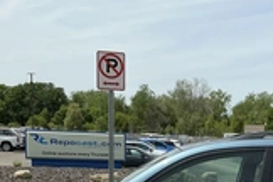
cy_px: 236
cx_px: 229
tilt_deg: -10.3
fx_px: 546
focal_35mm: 72
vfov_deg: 17.7
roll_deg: -2.6
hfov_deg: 27.4
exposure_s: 1/1984
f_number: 1.8
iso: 25
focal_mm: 3
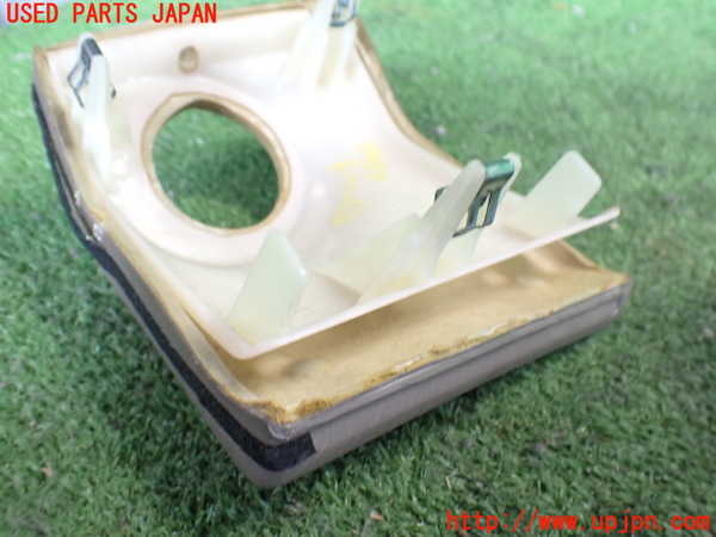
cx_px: 358
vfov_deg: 46.8
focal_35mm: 30
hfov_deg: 60.0
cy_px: 268
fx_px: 621
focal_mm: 5.4
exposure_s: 1/40
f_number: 2.3
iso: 800
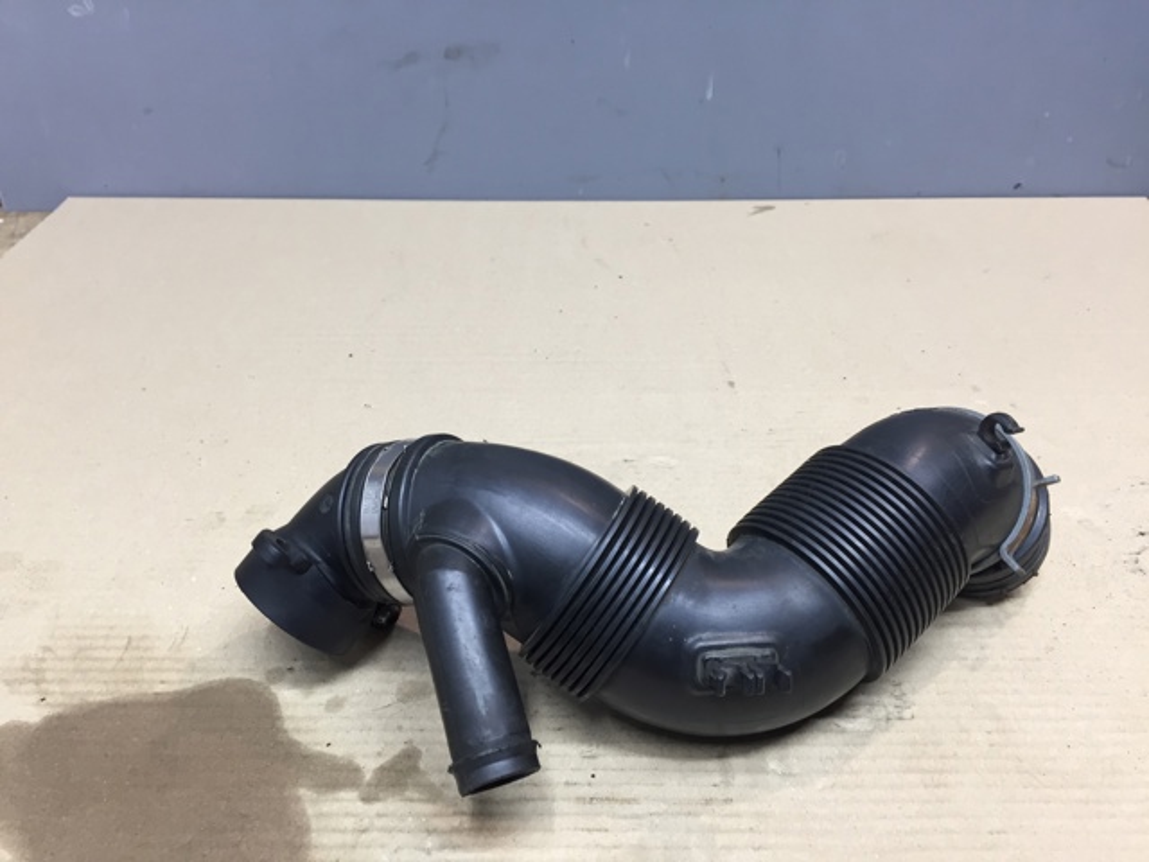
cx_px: 574
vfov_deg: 48.2
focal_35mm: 29
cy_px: 431
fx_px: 963
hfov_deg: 61.7
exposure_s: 1/33
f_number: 2.2
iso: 80
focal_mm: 4.15
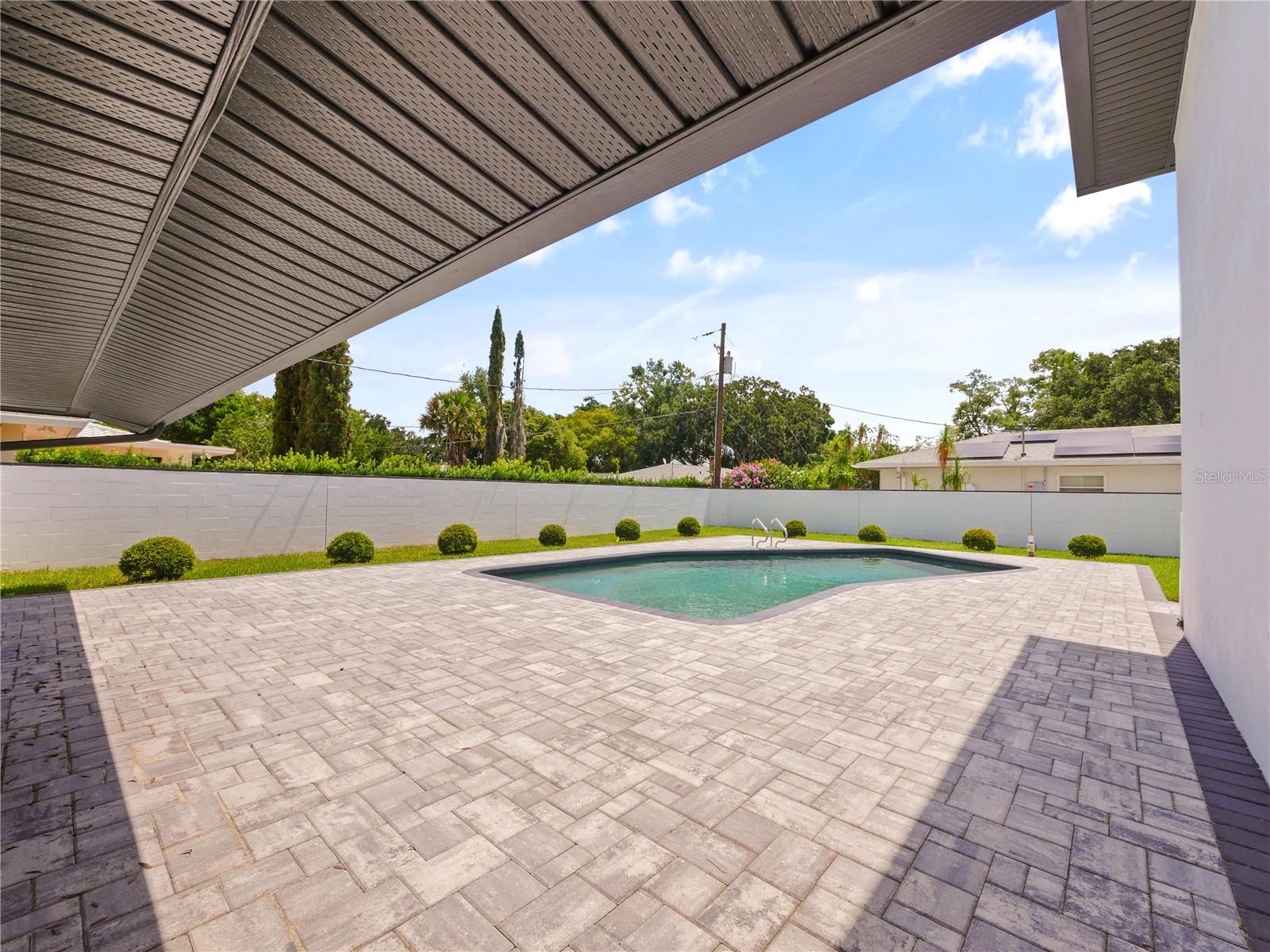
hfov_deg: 102.1
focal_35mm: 14
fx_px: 514
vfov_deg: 85.7
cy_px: 476
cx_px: 635
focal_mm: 7
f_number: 8
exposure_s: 1/400
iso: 200
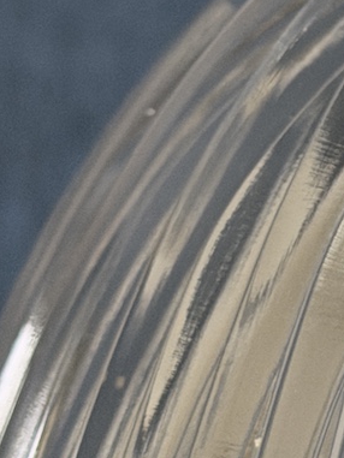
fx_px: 3205
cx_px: 803
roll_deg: -0.1
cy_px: -7
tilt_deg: -2.0
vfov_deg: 8.1
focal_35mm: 242
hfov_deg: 5.9
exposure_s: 1/60
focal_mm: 6.76
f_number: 1.78
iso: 250
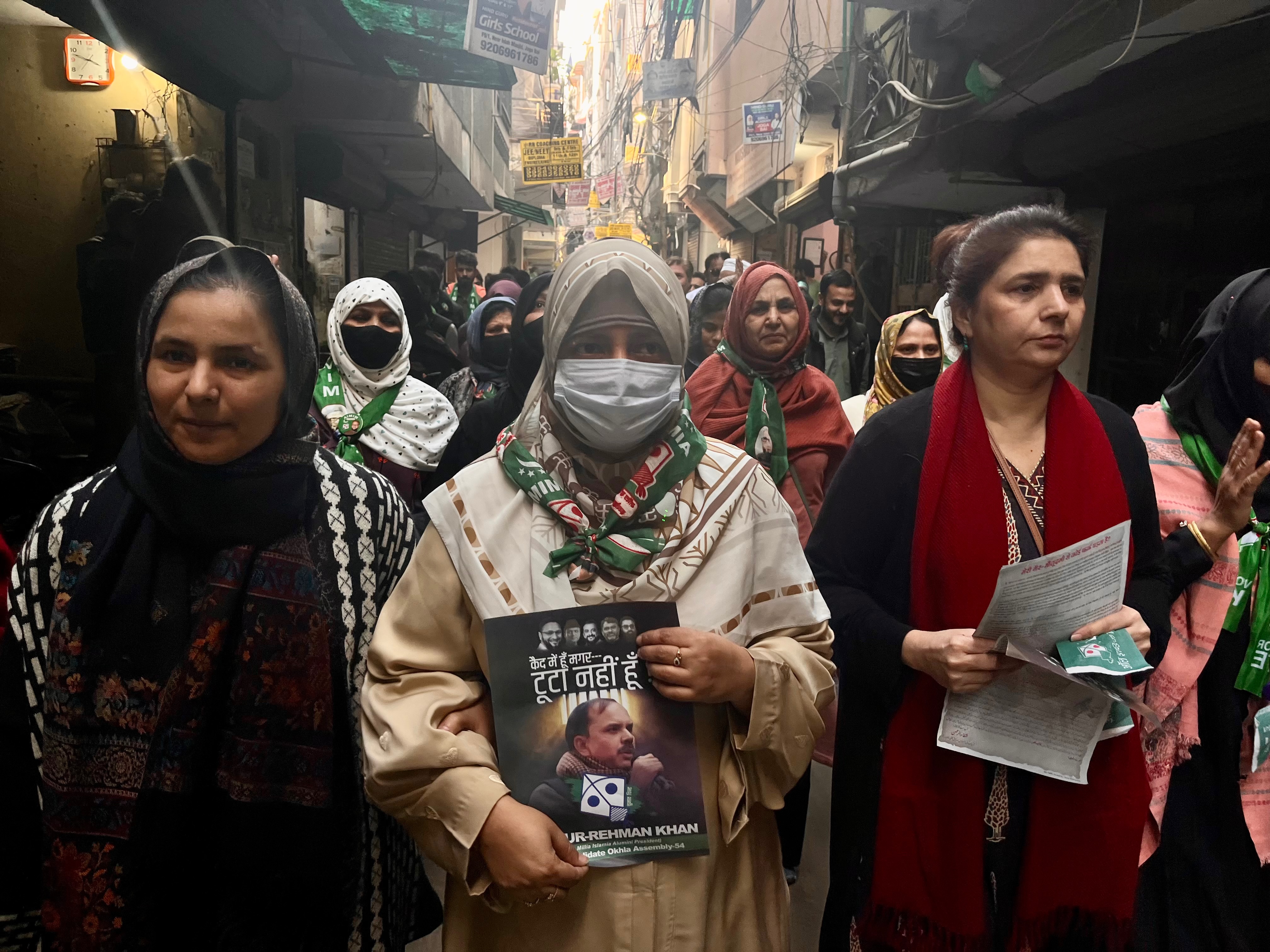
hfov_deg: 67.3
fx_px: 954
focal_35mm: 26
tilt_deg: -6.7
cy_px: 476
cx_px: 635
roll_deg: -0.5
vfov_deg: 53.1
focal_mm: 5.1
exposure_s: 1/100
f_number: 1.6
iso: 80
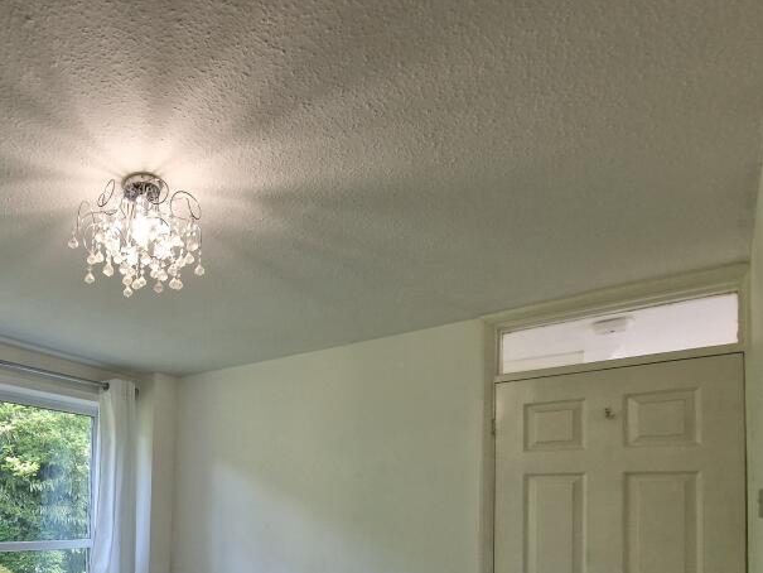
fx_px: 485
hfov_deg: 66.9
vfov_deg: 55.5
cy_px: 481
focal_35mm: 22
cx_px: 121
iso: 160
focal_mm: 2.2
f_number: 2.2
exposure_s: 1/50
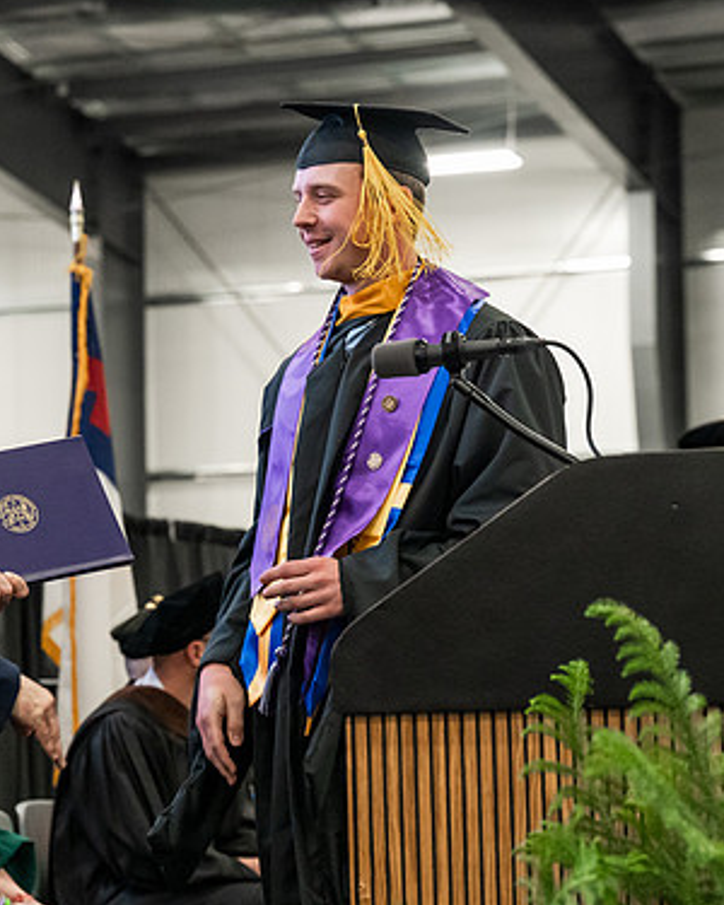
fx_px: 3348
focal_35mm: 125
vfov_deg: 15.4
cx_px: 92
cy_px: 450
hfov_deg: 12.3
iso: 6400
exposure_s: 1/250
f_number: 5
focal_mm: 86
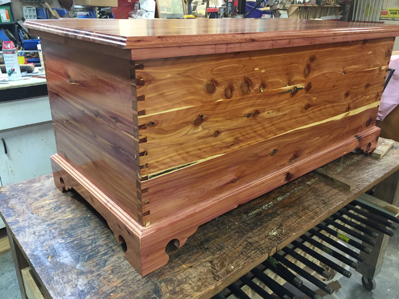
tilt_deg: -22.6
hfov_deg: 61.7
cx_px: 200
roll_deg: -0.6
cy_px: 150
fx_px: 334
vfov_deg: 48.2
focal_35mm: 29
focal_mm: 4.15
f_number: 2.2
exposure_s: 1/30
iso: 125
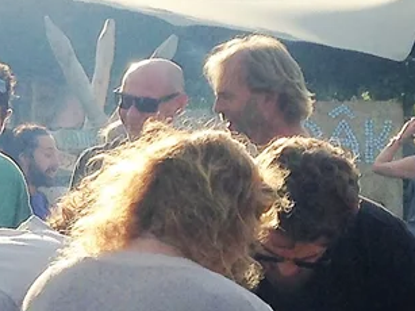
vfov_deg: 8.0
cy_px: 188
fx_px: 2217
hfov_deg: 10.1
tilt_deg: -2.9
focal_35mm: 185
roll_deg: -1.6
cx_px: -327
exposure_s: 1/889
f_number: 2.4
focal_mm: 4.12
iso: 50
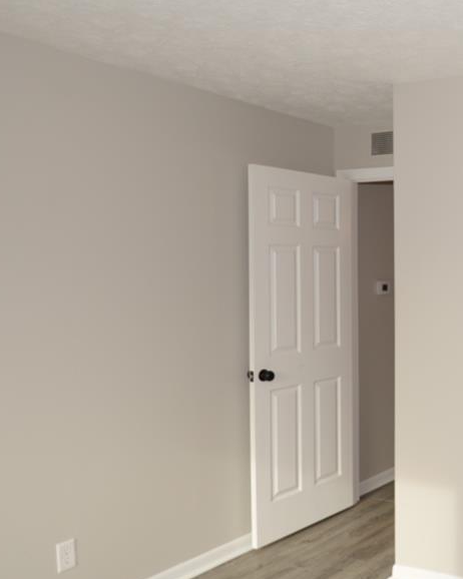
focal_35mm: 39
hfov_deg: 33.0
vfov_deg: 46.8
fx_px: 668
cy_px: 274
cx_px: 519
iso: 100
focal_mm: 16
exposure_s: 1/60
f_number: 4
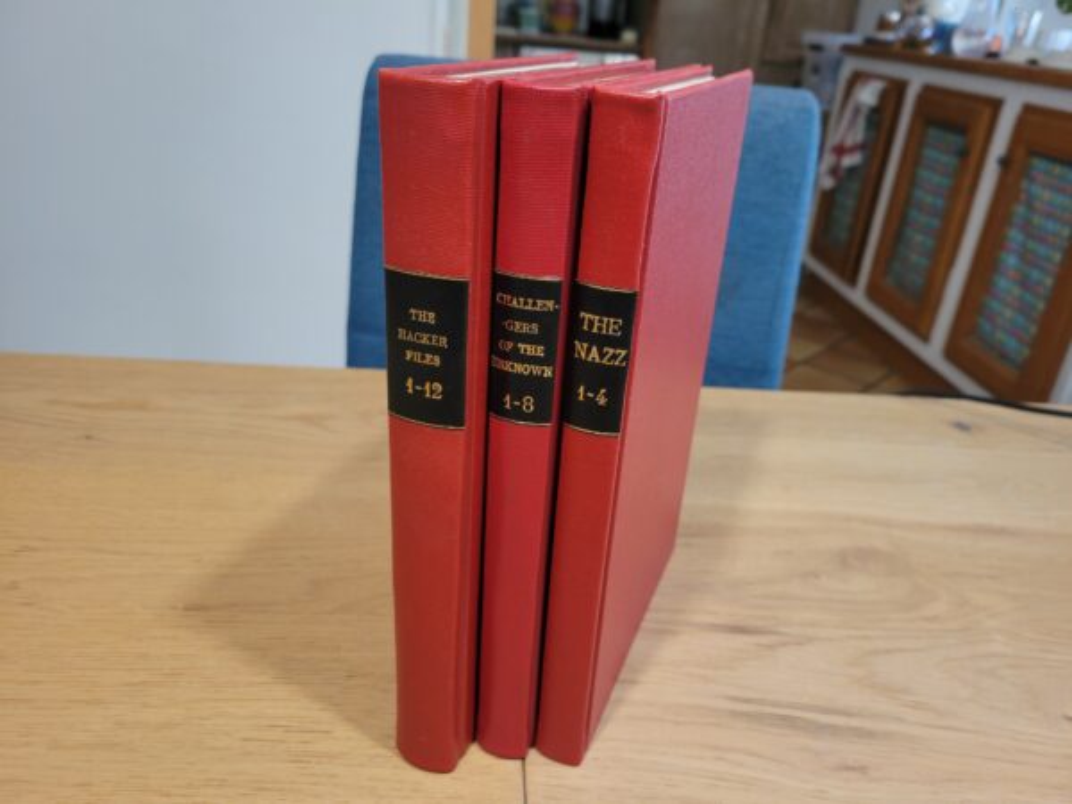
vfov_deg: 53.1
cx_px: 536
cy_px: 402
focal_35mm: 26
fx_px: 805
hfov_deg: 67.3
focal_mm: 5.4
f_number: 1.8
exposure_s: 1/50
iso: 200
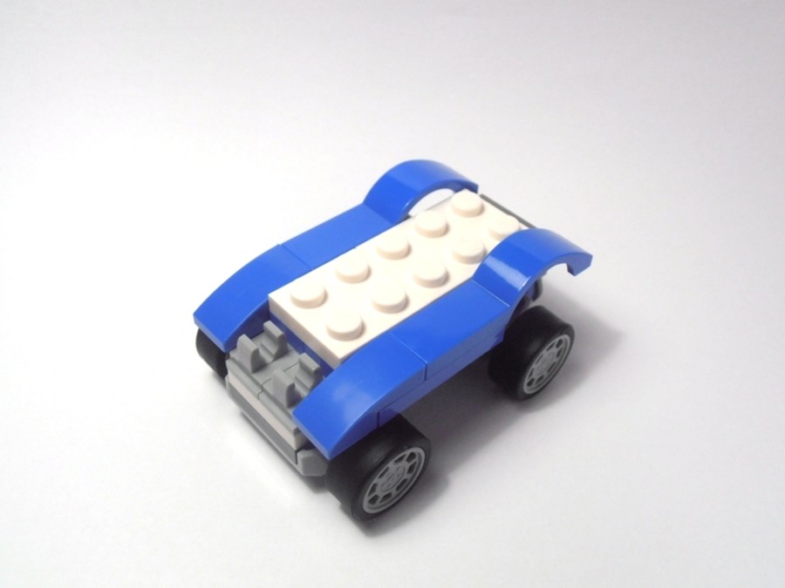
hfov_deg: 50.1
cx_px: 392
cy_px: 294
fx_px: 839
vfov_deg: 38.7
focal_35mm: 37
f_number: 3.9
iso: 80
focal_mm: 6.61
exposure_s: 1/100
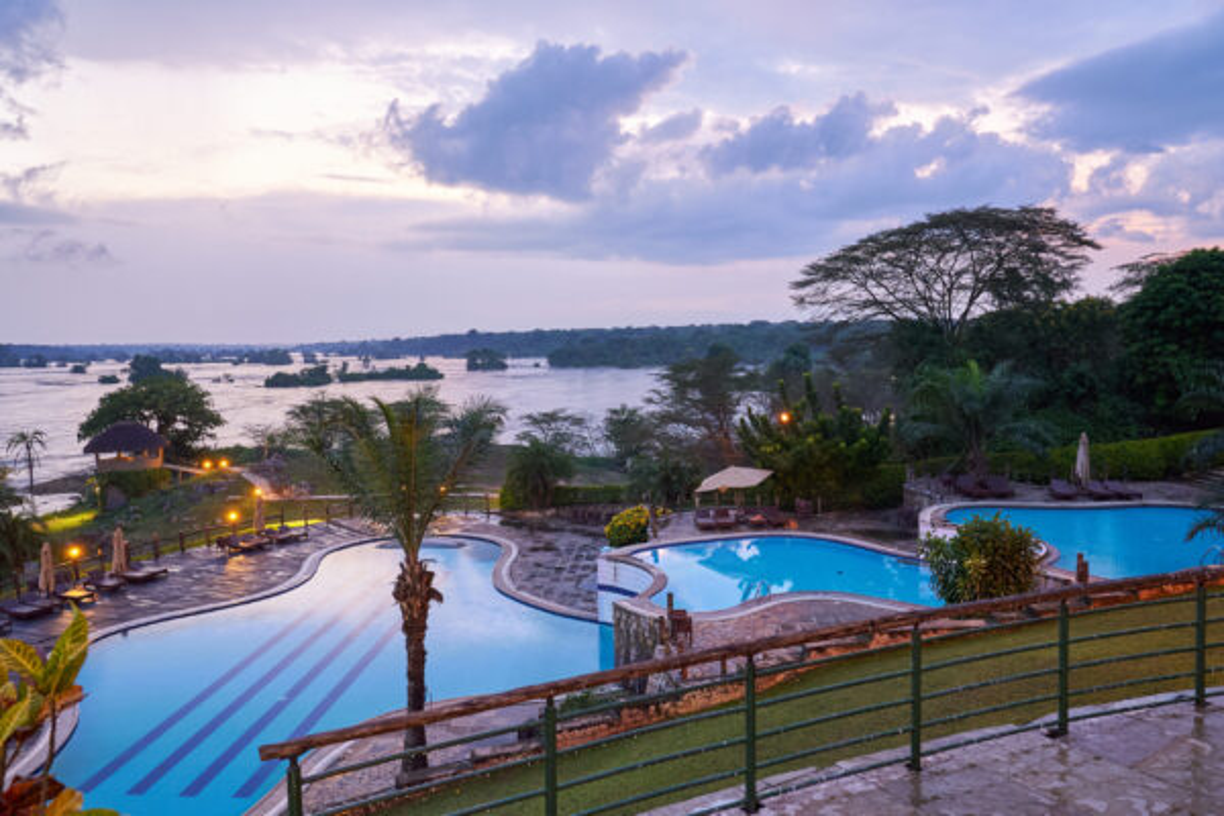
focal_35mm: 24
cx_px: 612
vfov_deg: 53.1
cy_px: 408
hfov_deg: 73.7
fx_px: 816
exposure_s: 1/1.25
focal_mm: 24
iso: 640
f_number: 6.3
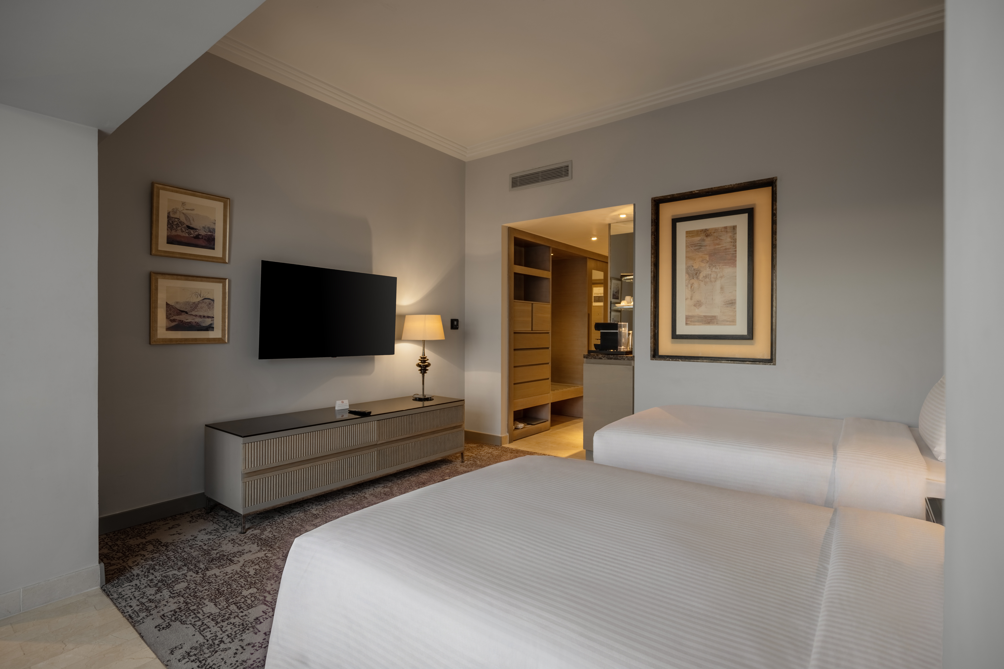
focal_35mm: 16
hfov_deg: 96.7
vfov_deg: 73.7
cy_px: 334
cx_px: 502
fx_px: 446
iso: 50
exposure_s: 1/500
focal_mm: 16
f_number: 4
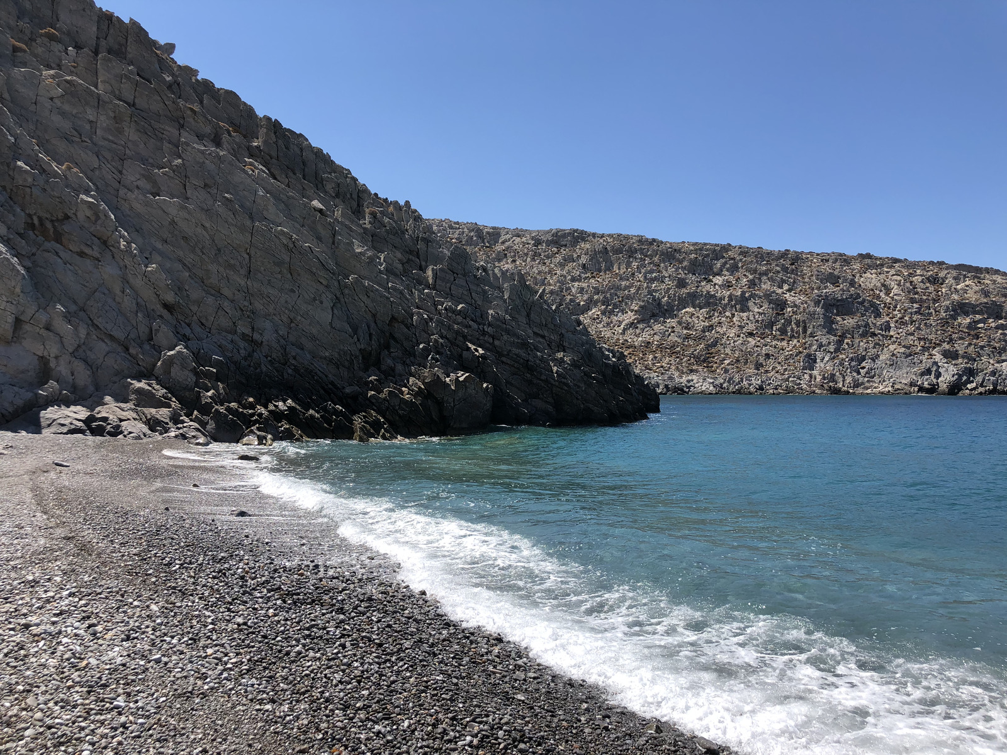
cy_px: 378
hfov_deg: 63.4
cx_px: 504
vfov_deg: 49.7
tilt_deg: +0.9
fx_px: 815
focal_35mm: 28
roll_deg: +1.1
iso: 20
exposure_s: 1/2183
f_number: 1.8
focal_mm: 4
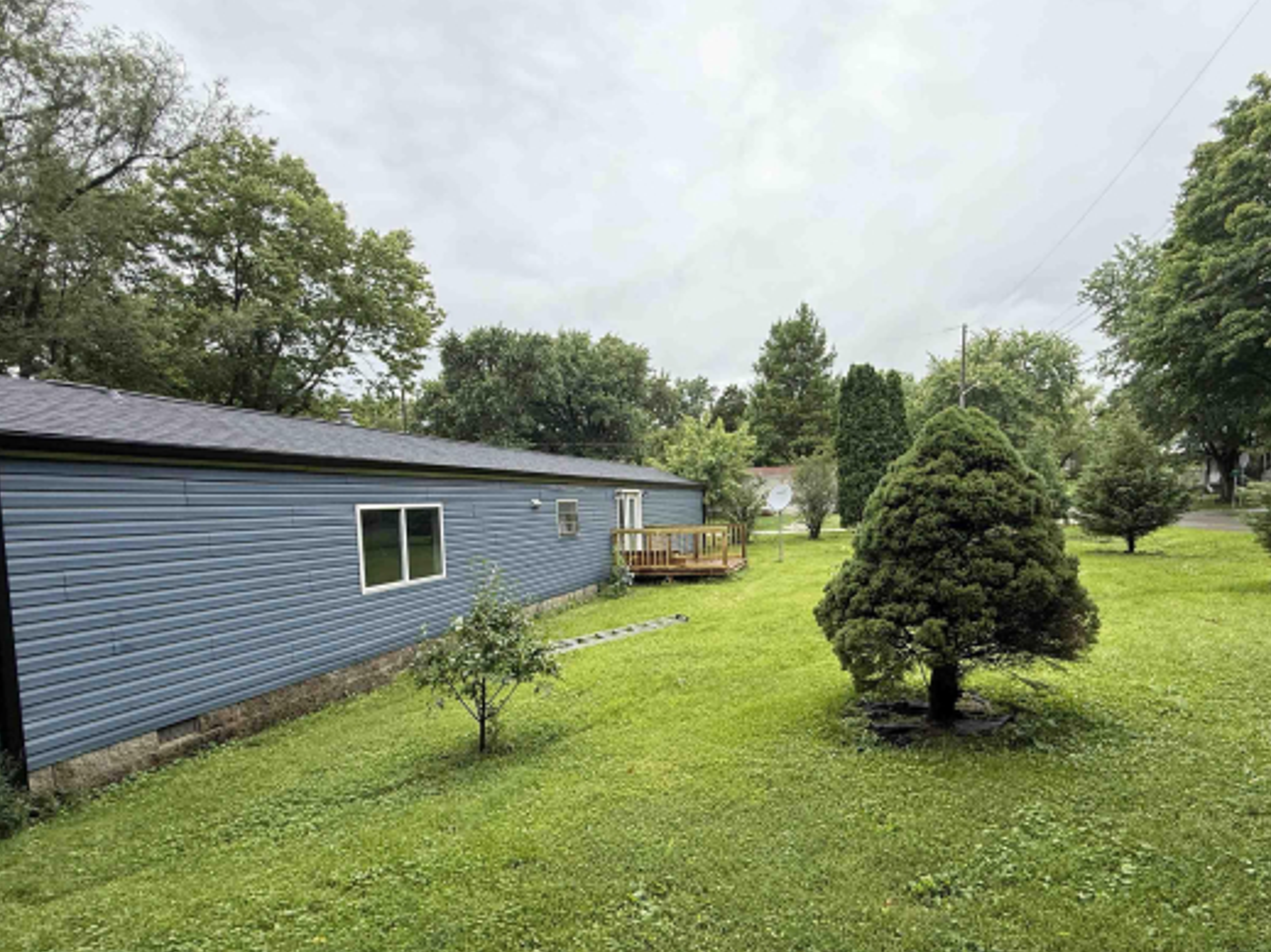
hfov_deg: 87.2
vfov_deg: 71.2
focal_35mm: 18
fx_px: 661
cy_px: 541
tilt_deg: -2.2
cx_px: 729
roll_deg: +1.3
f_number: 2.2
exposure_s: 1/514
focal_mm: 2.22
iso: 64
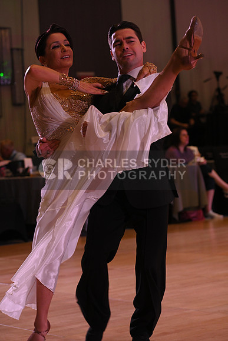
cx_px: 114
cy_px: 170
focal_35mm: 102
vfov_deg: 20.0
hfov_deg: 13.4
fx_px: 968
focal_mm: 102
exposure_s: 1/250
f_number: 5.6
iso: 1600
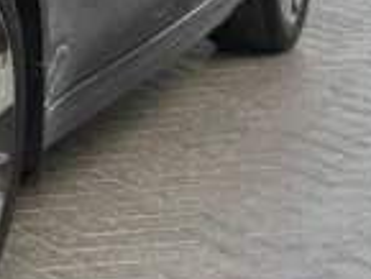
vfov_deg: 6.9
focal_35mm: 212
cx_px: -374
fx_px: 2274
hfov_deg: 8.8
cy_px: -218
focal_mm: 6.86
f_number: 1.78
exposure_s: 1/1272
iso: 80
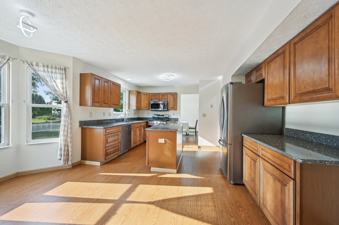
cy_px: 112
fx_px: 132
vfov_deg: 81.1
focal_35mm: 14
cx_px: 170
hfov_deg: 104.3
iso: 400
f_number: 8
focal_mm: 14
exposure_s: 1/30
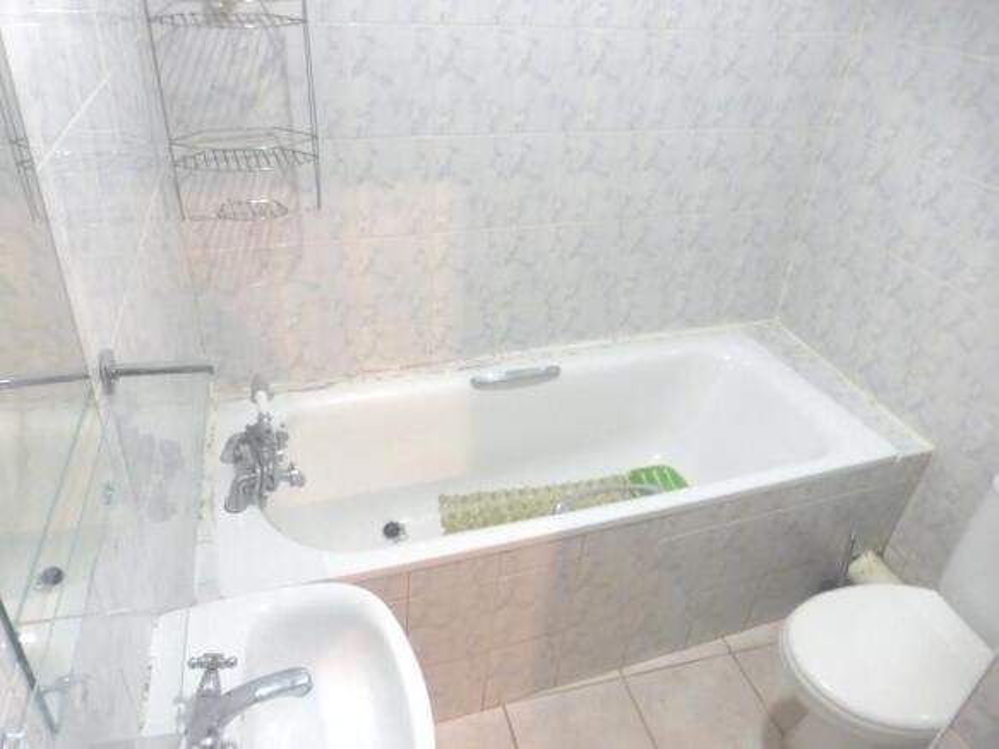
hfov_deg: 69.4
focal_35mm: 25
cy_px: 374
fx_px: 721
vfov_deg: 54.9
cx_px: 500
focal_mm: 4.3
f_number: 3.3
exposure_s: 1/6
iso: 400
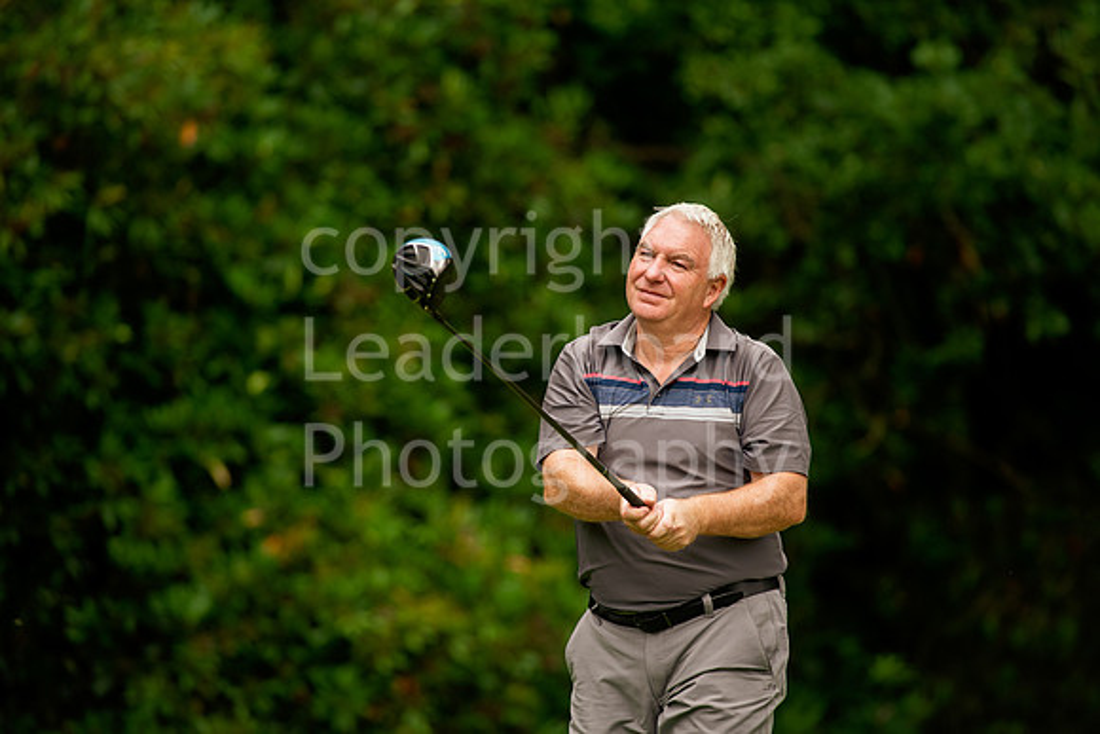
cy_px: 367
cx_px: 550
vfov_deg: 4.6
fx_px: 9168
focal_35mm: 300
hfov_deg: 6.9
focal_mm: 300
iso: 500
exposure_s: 1/2000
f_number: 4
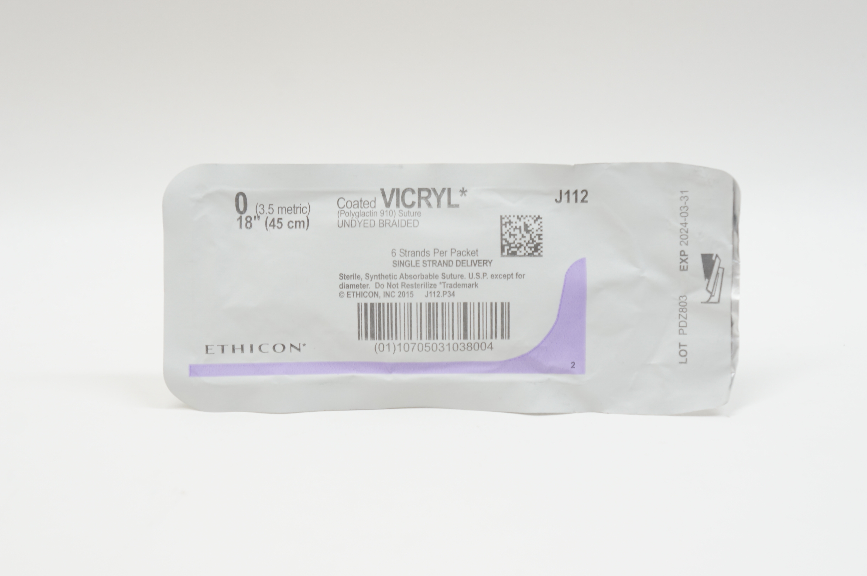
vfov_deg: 21.0
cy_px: 288
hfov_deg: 31.2
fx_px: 1552
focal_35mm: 64
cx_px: 434
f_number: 6.3
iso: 400
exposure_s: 1/50
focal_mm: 43
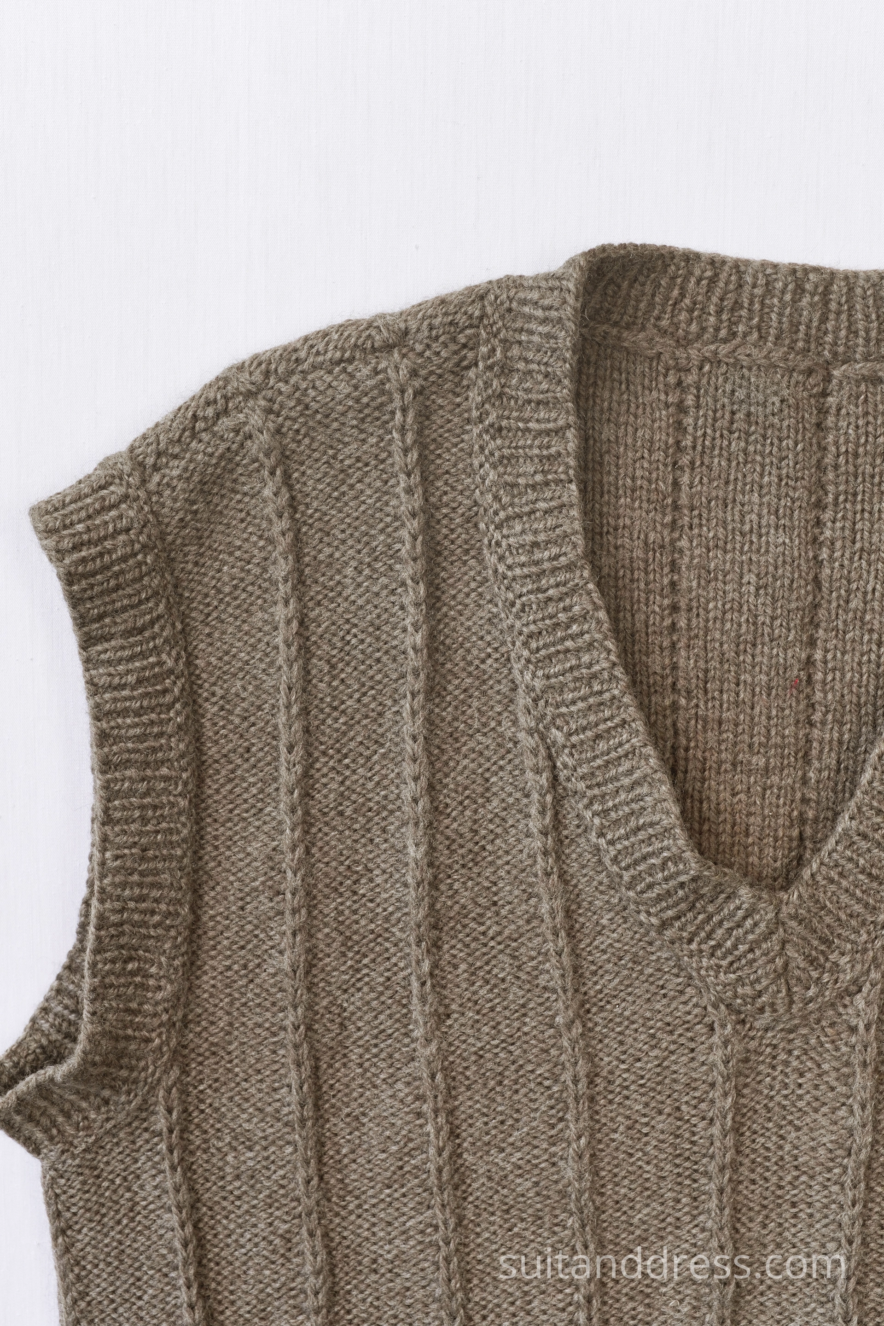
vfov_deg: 41.1
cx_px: 442
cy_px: 663
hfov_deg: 28.1
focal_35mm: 48
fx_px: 1768
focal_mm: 32
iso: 320
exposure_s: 1/60
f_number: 6.3
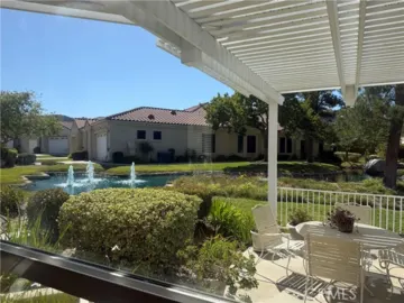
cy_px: 152
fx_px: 280
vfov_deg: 56.8
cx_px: 202
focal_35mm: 24
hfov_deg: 71.6
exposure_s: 1/4167
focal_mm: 6.76
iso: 80
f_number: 1.78
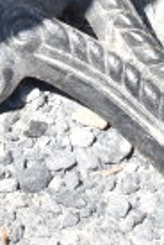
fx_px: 2719
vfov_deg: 4.9
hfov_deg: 3.5
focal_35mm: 400
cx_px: 46
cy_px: -452
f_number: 8
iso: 200
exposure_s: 1/250
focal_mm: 40
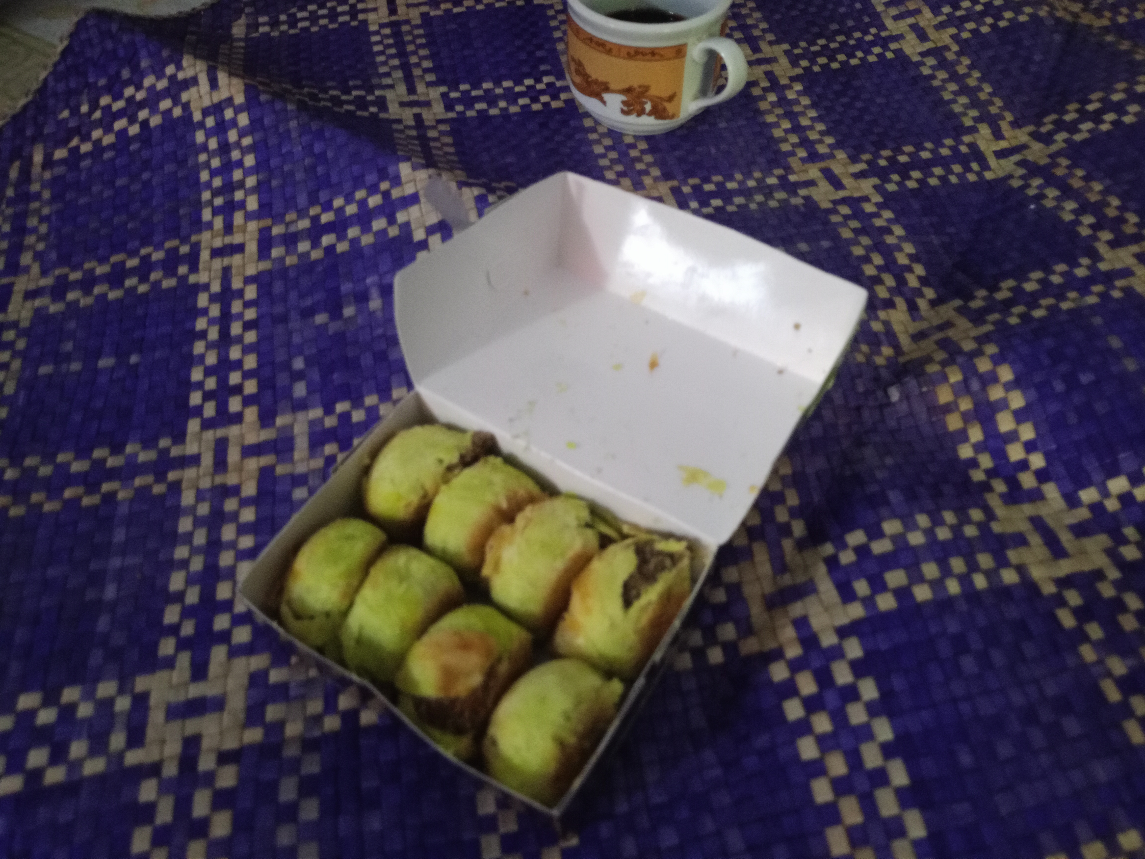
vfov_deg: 49.7
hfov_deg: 63.4
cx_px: 572
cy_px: 430
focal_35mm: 28
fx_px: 926
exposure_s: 1/20
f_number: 1.79
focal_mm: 4.7
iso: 4542
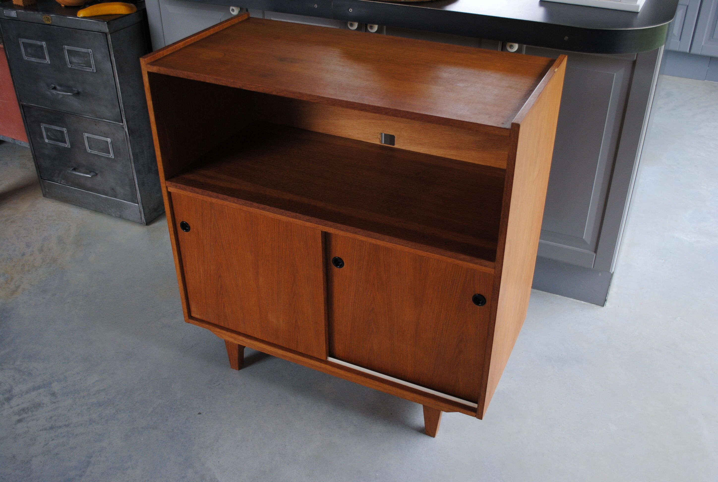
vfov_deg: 37.0
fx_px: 719
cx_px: 359
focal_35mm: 36
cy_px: 241
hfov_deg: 53.0
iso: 250
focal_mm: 24
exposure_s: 1/30
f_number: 4
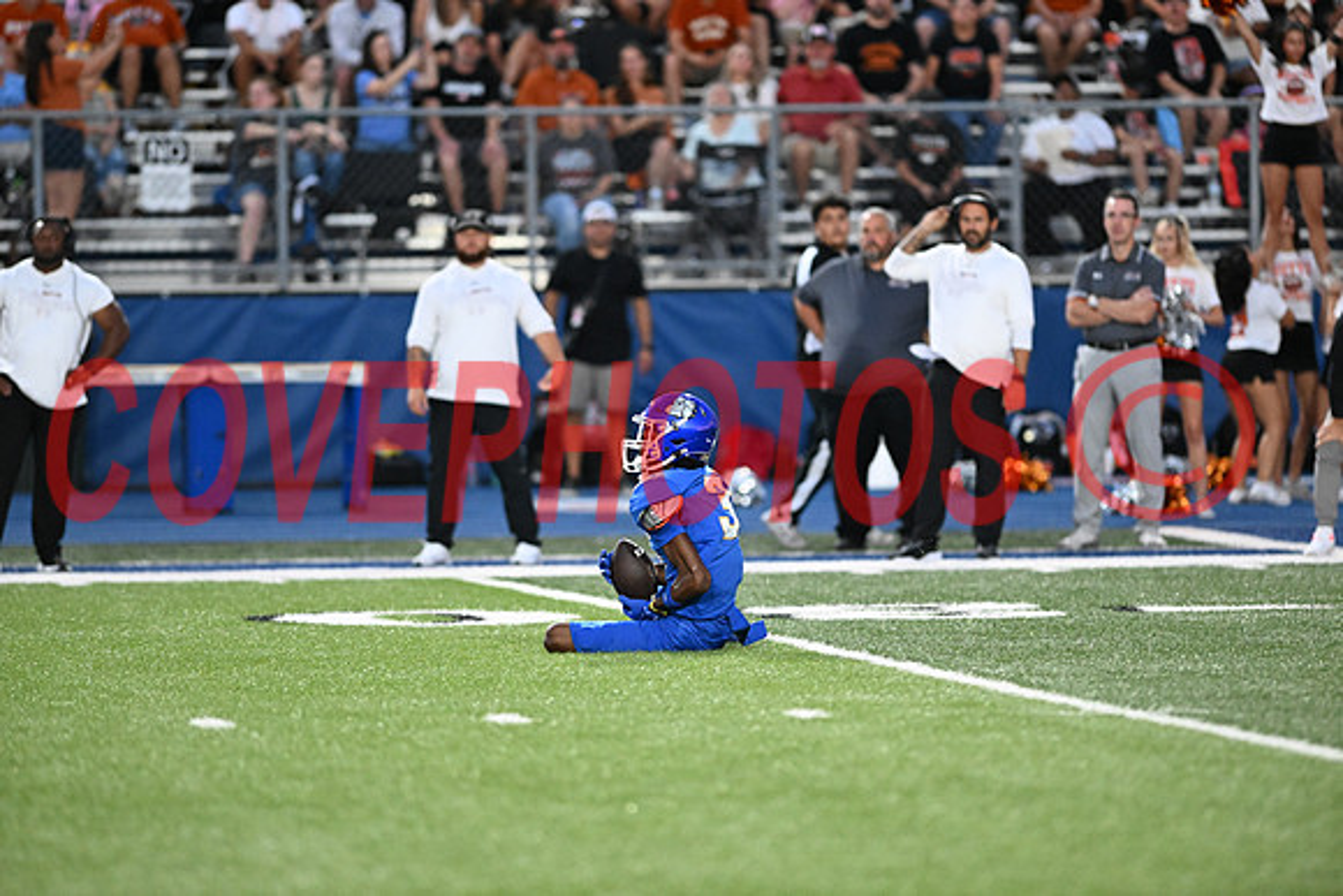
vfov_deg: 4.6
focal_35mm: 300
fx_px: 11194
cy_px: 448
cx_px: 672
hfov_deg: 6.9
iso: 6400
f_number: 2.8
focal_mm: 300
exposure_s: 1/1600
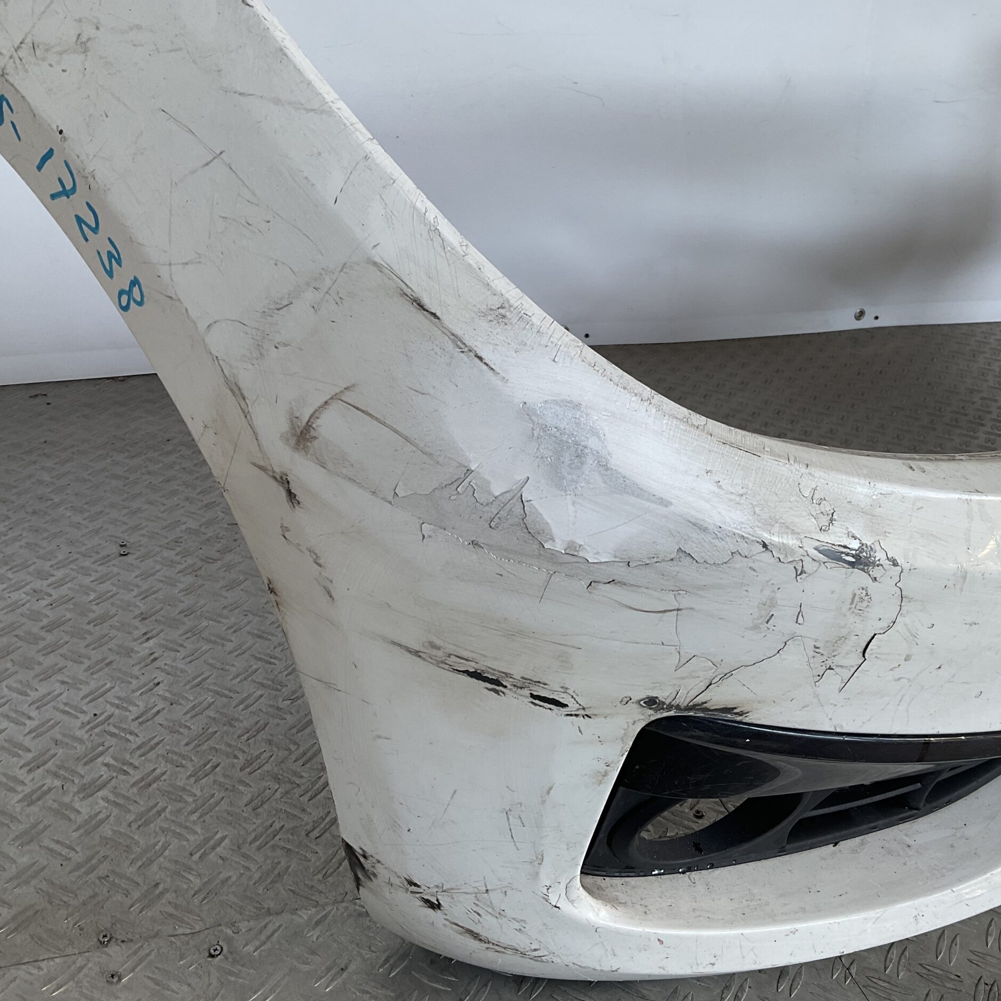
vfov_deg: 47.2
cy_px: 498
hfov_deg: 47.1
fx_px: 1145
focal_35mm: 35
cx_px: 568
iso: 32
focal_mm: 3
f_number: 1.8
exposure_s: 1/100
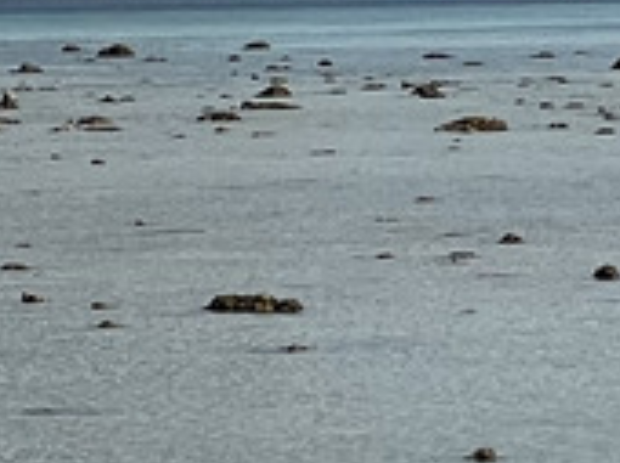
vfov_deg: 2.7
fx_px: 9748
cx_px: -762
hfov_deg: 3.6
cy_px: 244
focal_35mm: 545
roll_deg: +1.1
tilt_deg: -1.1
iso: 32
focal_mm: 9
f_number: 2.8
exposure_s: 1/896
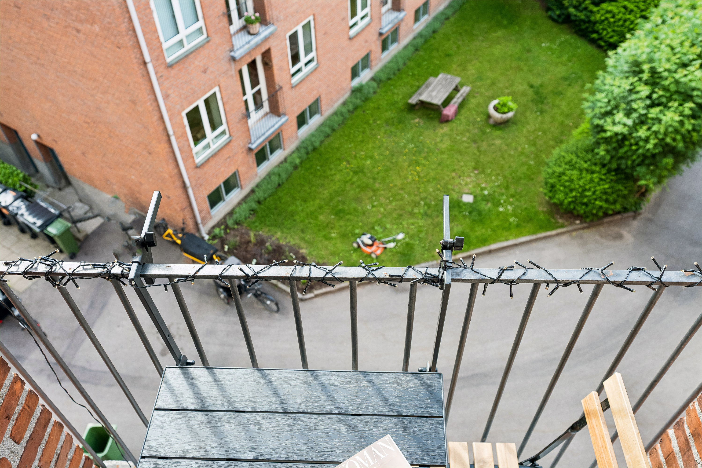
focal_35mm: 30
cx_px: 351
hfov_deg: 61.9
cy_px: 234
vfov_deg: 43.6
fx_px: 585
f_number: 6.3
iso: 400
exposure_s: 1/200
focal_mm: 30
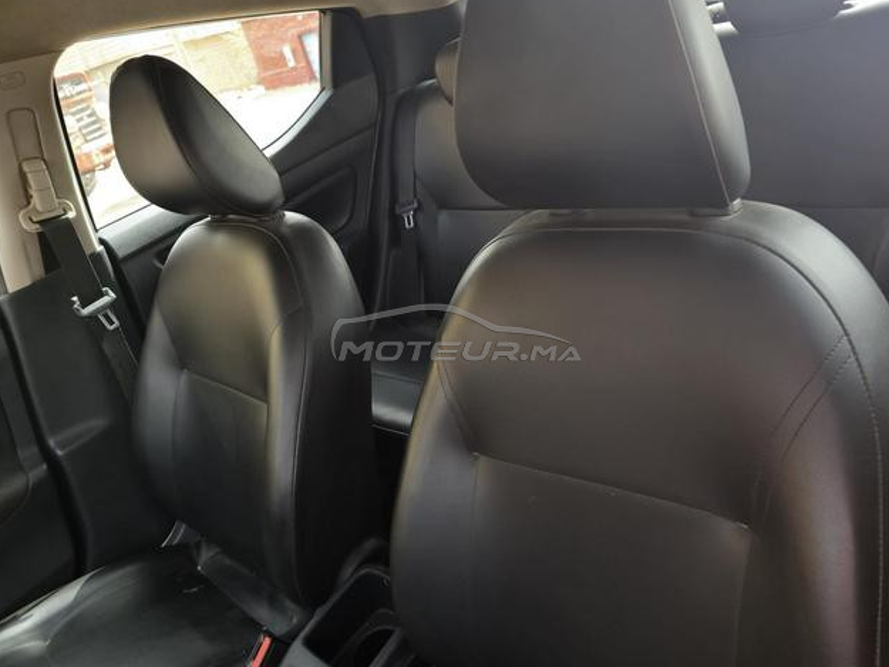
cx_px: 455
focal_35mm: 24
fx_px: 616
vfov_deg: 56.8
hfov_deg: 71.6
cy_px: 332
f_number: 1.7
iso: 20
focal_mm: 6.3
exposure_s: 1/127
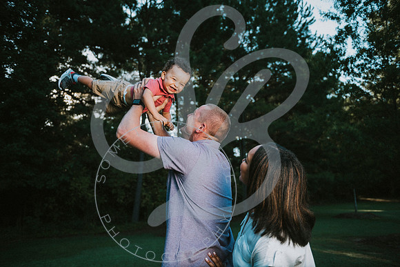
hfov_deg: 58.7
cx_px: 200
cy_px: 134
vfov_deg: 41.1
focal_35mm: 32
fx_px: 356
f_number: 2.8
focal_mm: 32
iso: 100
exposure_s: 1/250
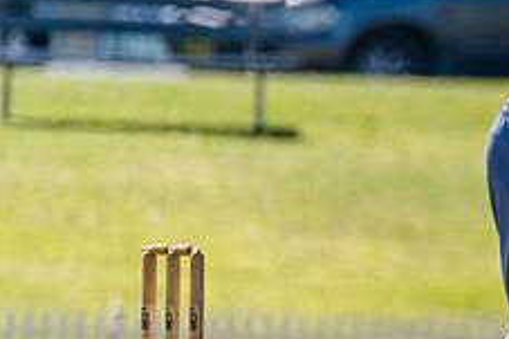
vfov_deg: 0.8
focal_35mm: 1679
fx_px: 23721
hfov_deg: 1.2
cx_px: 675
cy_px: 185
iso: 640
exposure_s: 1/2000
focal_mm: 600
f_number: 6.3
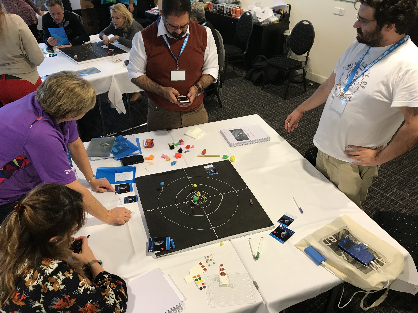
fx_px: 338
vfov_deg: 49.7
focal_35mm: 28
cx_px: 209
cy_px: 156
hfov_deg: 63.4
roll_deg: +0.4
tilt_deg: -33.3
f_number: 1.8
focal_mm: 3.99
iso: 40
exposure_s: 1/20
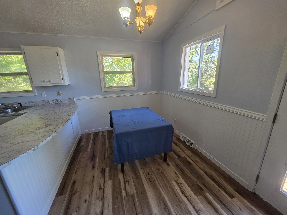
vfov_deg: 89.9
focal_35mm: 13
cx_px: 144
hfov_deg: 106.2
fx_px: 108
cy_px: 108
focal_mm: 2.2
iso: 200
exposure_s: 1/120
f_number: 1.9
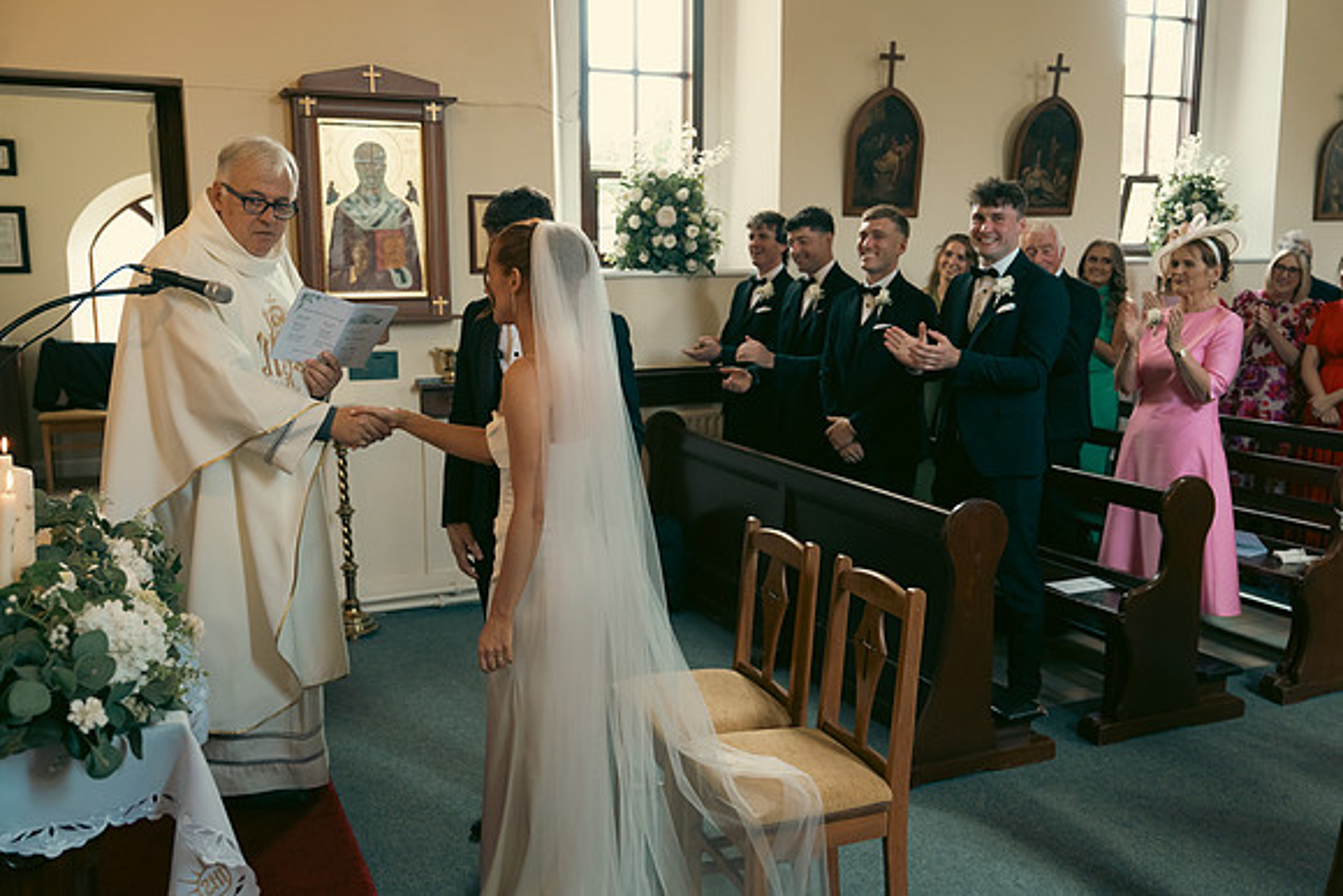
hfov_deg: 58.7
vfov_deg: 41.1
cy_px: 448
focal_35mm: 32
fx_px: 1194
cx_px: 672
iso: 1600
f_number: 3.5
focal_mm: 32
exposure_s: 1/200
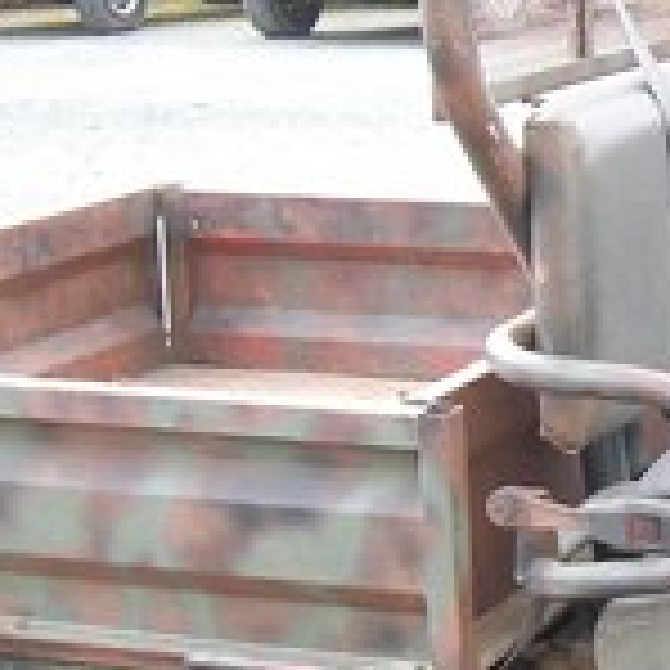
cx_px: 985
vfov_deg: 15.0
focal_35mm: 116
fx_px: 2540
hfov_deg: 14.1
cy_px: 441
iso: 80
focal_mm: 6
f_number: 2.7
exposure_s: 1/160
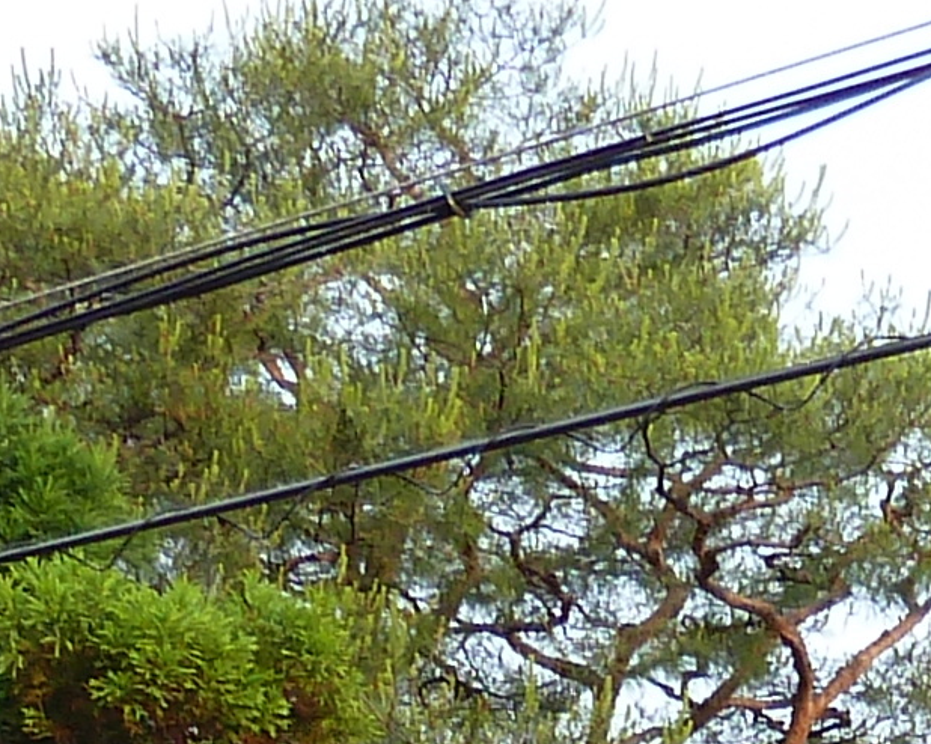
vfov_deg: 8.4
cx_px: 925
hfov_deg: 12.1
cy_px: 2173
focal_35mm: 158
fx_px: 4352
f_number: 3.3
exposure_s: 1/50
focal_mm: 4.1
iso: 80
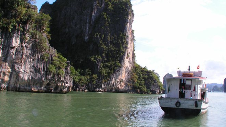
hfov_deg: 48.3
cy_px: 48
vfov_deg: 28.3
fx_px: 252
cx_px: 114
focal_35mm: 42
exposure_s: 1/200
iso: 50
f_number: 5.6
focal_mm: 6.3
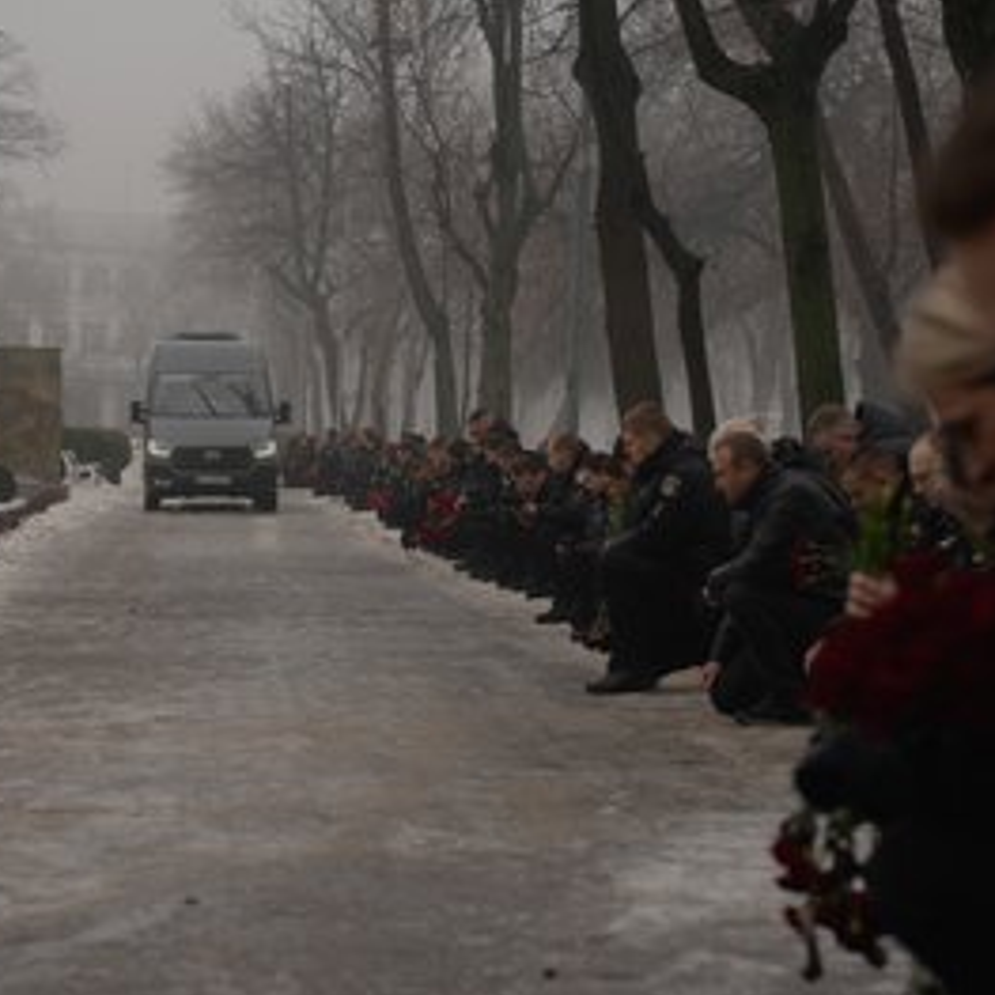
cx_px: 337
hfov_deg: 17.9
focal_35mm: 97
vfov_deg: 17.9
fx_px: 3154
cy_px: 501
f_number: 4
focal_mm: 75
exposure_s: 1/160
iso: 160
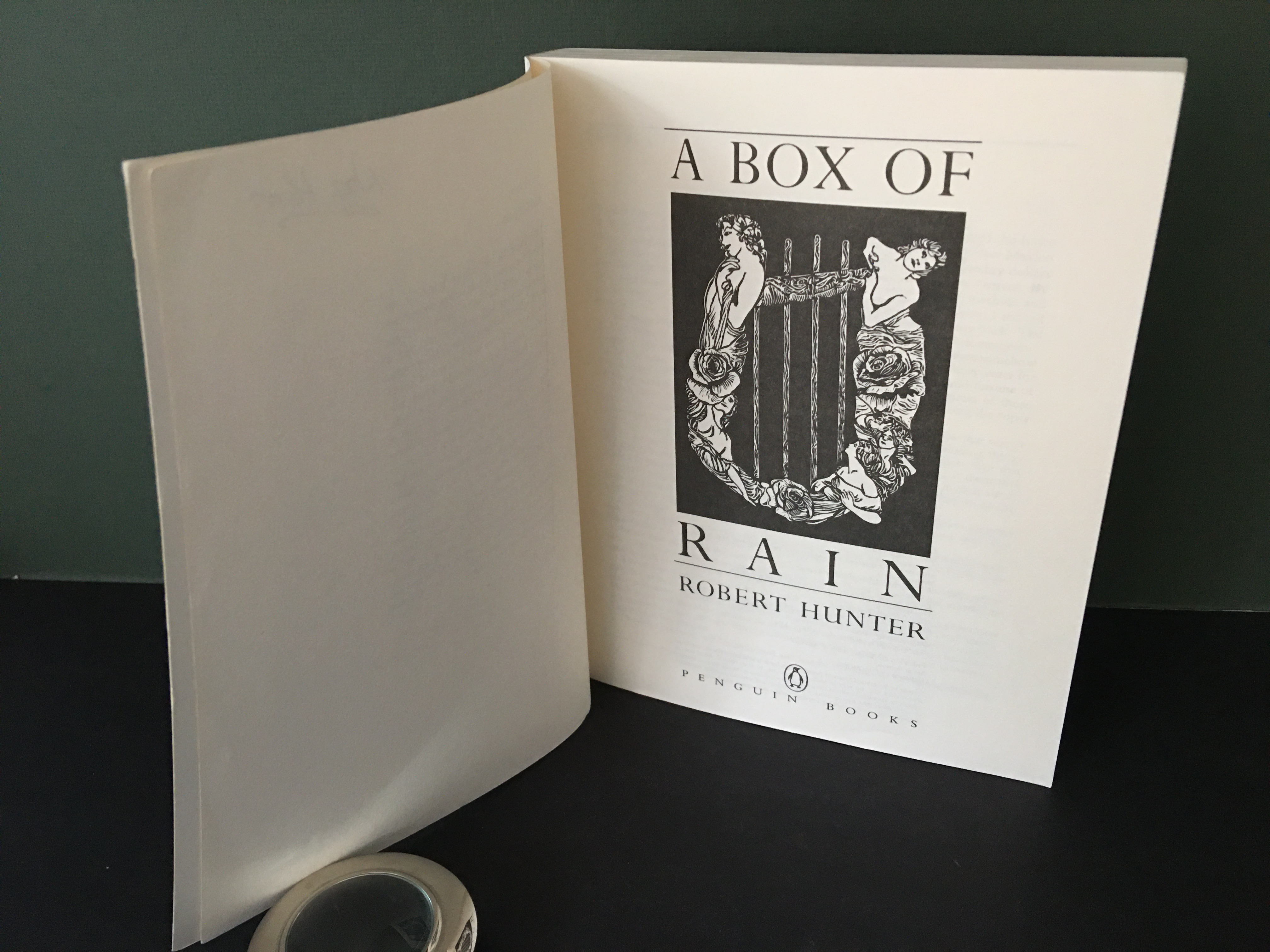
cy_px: 476
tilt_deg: -26.2
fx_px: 1064
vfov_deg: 48.2
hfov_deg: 61.7
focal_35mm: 29
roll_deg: +2.3
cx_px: 635
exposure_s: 1/10
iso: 80
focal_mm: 4.15
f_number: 2.2
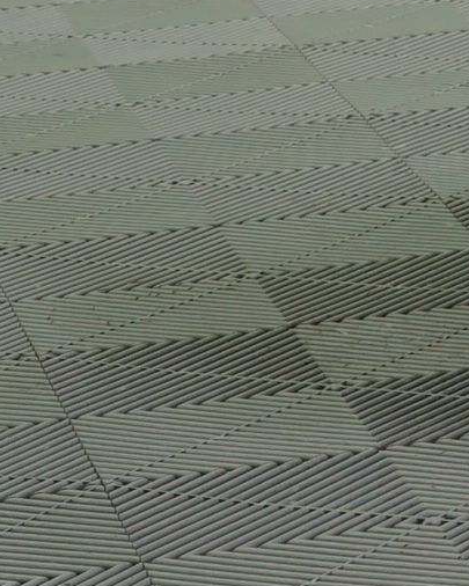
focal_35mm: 241
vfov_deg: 7.6
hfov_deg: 5.5
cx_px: 1925
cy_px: -649
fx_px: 4180
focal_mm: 33
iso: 400
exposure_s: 1/20
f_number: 5.6
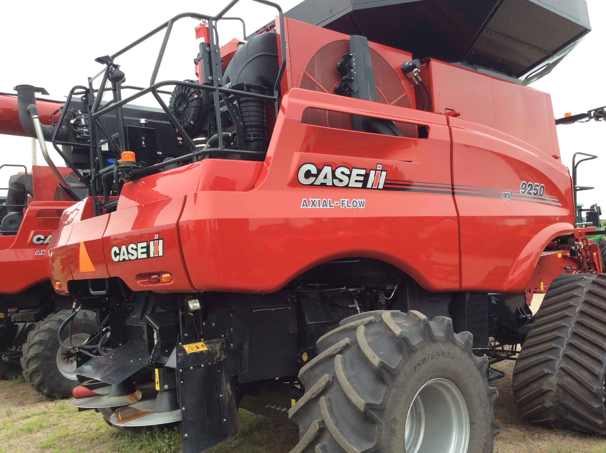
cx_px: 303
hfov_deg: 56.9
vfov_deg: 44.1
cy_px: 226
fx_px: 559
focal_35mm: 32
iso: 32
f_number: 2.4
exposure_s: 1/267
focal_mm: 3.3
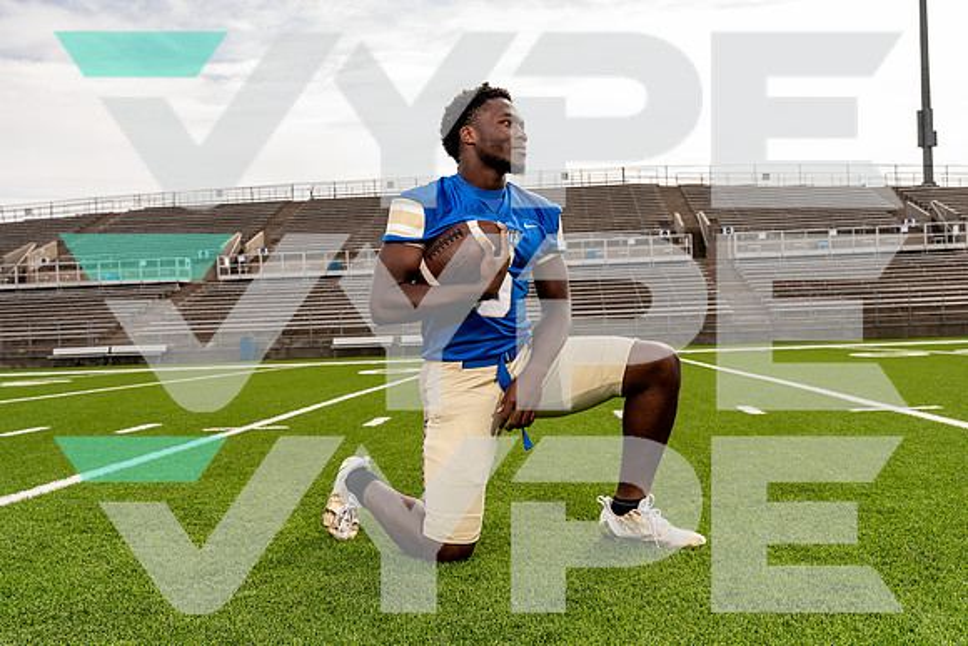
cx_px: 484
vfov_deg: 38.9
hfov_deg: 55.8
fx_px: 914
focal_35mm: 34
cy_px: 323
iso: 100
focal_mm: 34
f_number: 5.6
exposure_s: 1/250
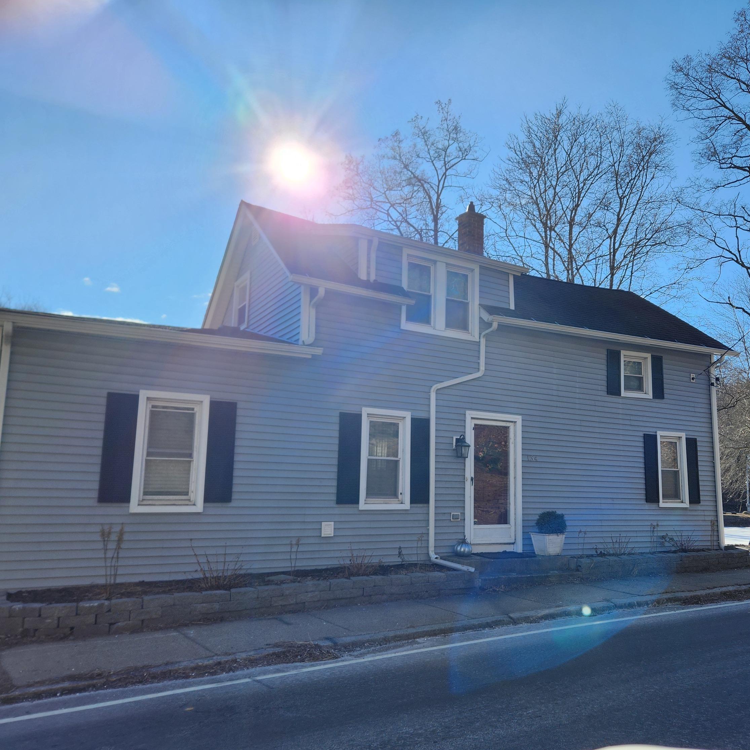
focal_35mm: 28
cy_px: 381
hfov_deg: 56.8
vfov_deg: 57.3
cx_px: 452
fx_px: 686
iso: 20
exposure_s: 1/1834
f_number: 1.8
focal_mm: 5.4
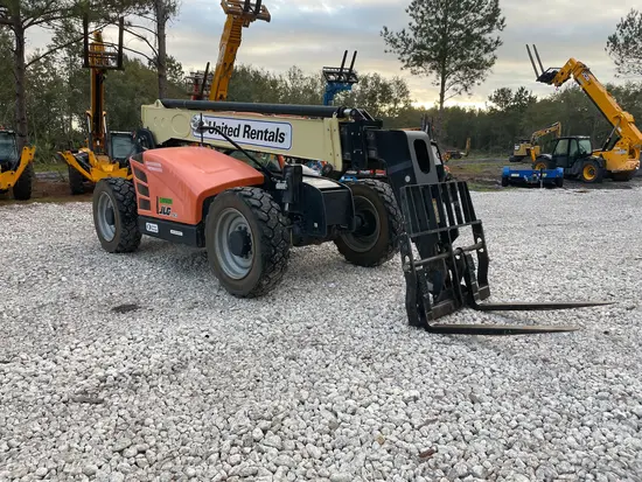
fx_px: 482
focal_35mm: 26
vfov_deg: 53.1
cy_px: 241
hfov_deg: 67.3
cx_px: 321
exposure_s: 1/158
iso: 32
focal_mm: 4.2
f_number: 1.6
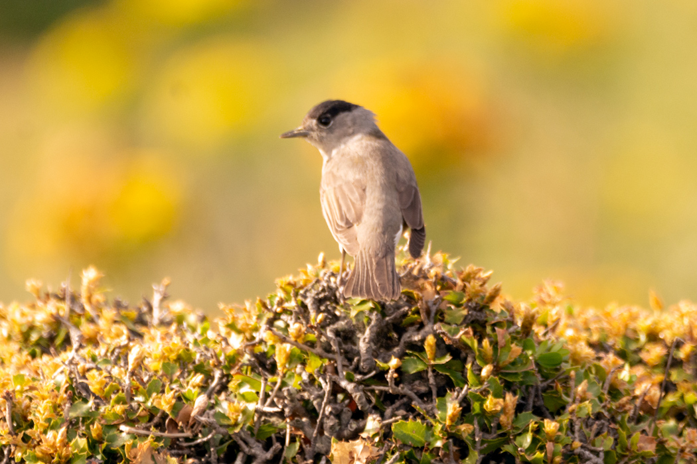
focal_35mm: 900
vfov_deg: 1.5
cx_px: 348
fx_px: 17424
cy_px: 232
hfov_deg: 2.3
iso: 640
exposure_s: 1/800
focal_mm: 600
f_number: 6.3
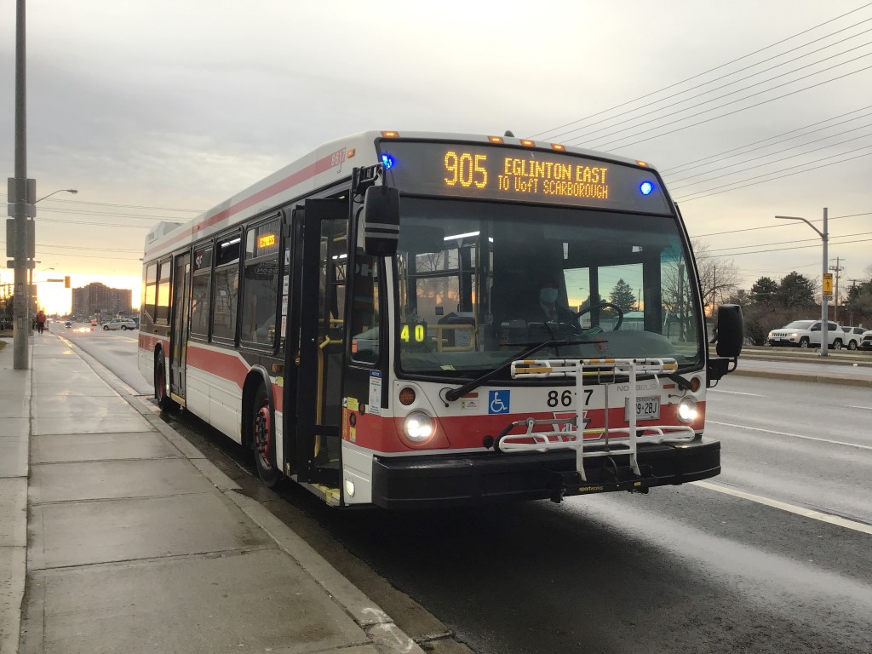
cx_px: 436
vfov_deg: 45.4
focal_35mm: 31
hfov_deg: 58.4
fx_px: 781
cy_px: 327
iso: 32
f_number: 2.4
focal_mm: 3.3
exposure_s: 1/60
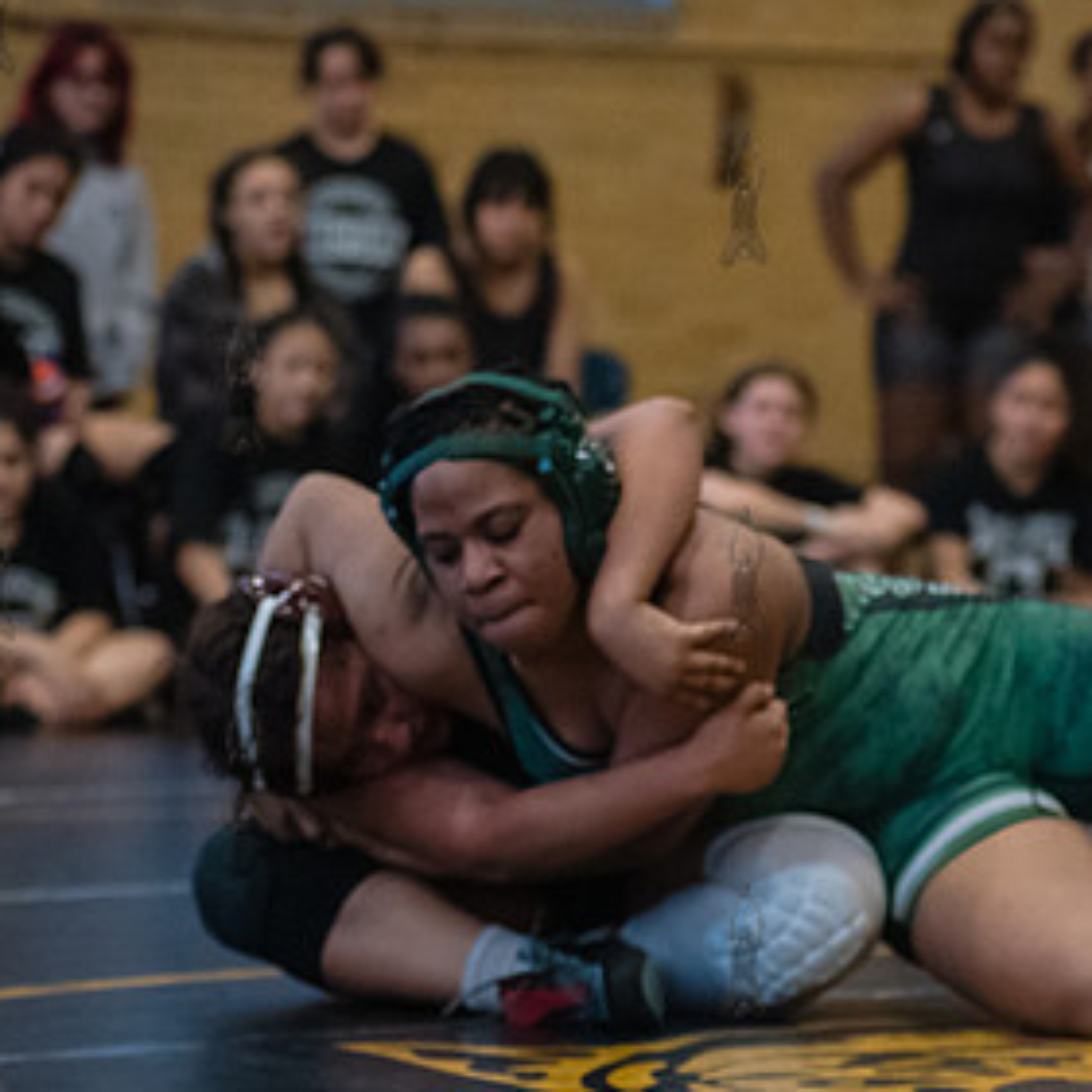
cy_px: 439
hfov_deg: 8.8
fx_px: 7102
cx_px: 679
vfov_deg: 8.8
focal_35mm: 199
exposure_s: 1/400
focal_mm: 92
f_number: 3.5
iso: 5000
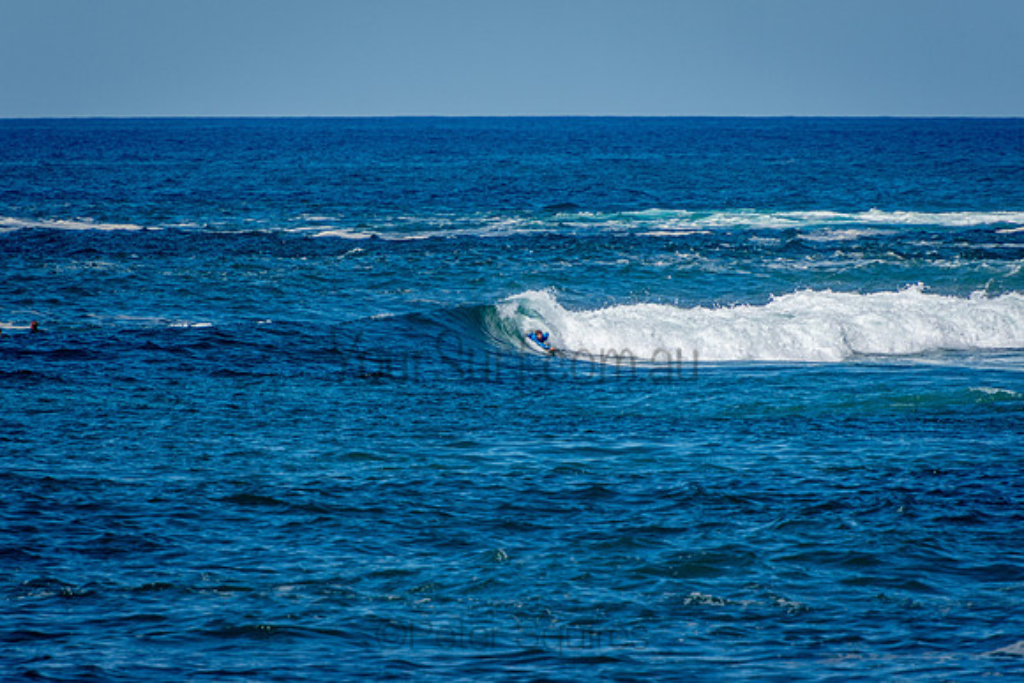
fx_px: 17334
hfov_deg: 3.4
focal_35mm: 609
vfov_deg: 2.3
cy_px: 342
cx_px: 512
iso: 360
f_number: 5.6
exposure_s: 1/2000
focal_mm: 400
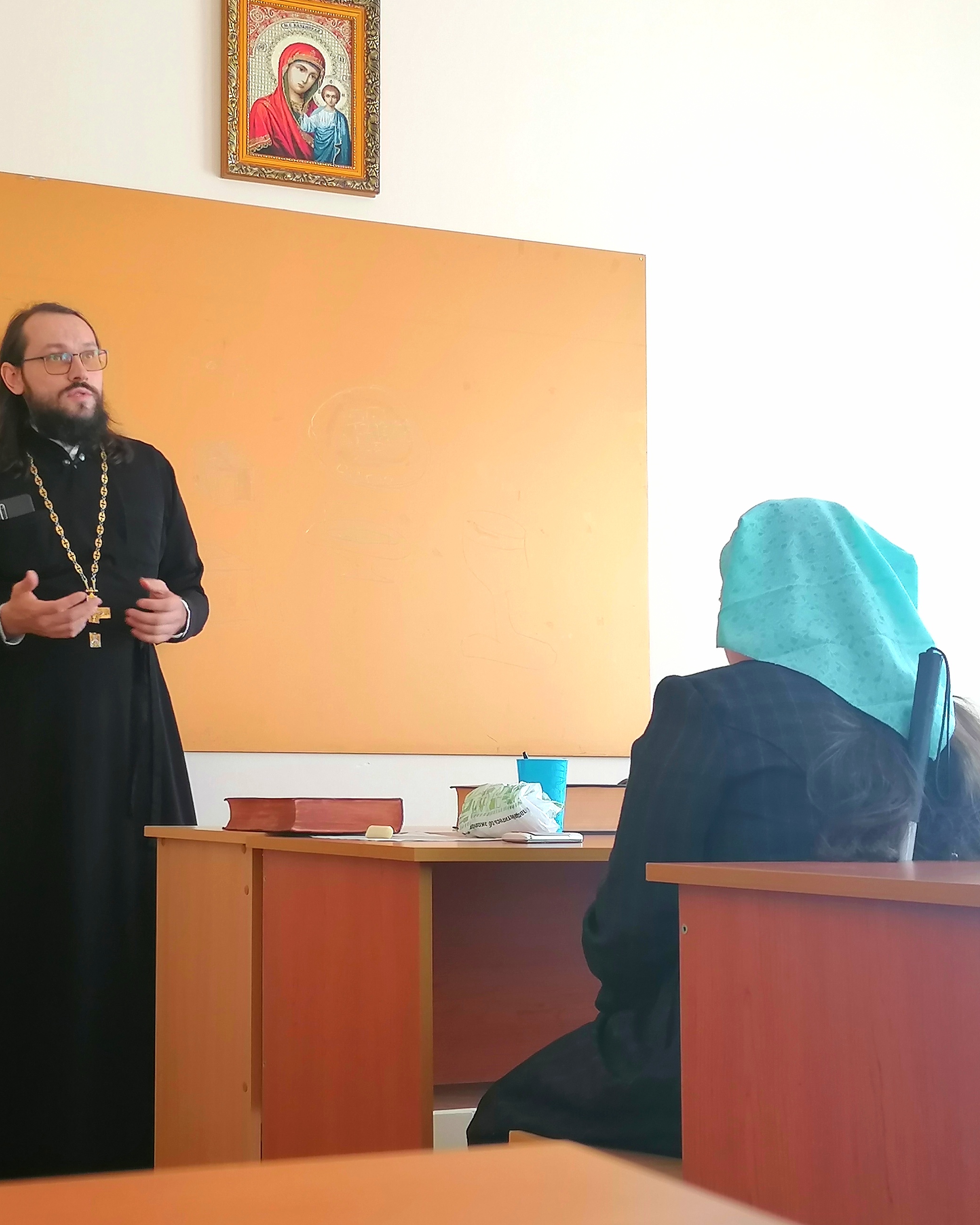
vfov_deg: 35.3
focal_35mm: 53
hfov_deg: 28.4
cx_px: 302
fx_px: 1921
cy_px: 664
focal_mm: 4.75
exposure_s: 1/50
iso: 80
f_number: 1.8
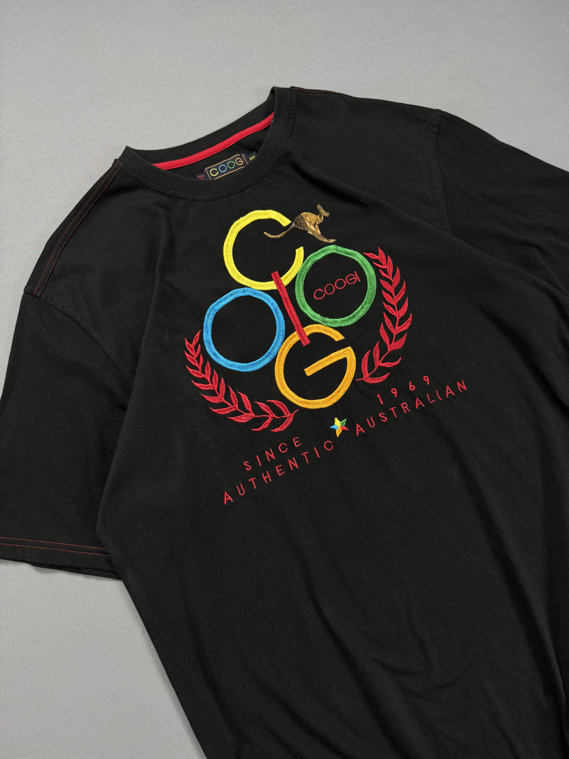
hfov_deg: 56.8
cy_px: 380
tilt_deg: -81.1
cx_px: 284
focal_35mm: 24
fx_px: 526
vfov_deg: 71.6
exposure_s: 1/60
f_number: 1.78
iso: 160
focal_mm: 6.76
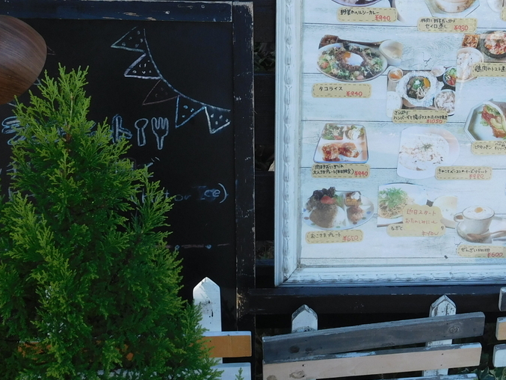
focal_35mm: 62
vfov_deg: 23.7
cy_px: 180
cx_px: 348
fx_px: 906
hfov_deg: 30.9
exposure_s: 1/200
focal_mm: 6.2
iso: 125
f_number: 3.8
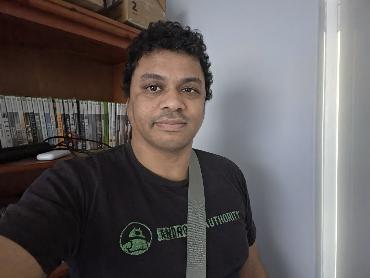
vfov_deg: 58.9
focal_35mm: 23
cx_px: 185
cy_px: 139
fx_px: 246
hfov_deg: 73.9
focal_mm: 2.7
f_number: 2.2
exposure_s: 1/15
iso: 1600
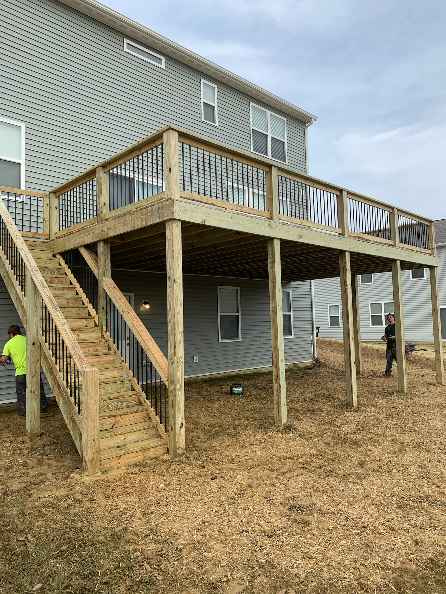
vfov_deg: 67.3
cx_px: 223
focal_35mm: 26
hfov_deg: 53.1
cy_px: 297
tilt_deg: +6.4
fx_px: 447
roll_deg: +1.6
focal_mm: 4.25
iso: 25
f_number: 1.8
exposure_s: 1/1011
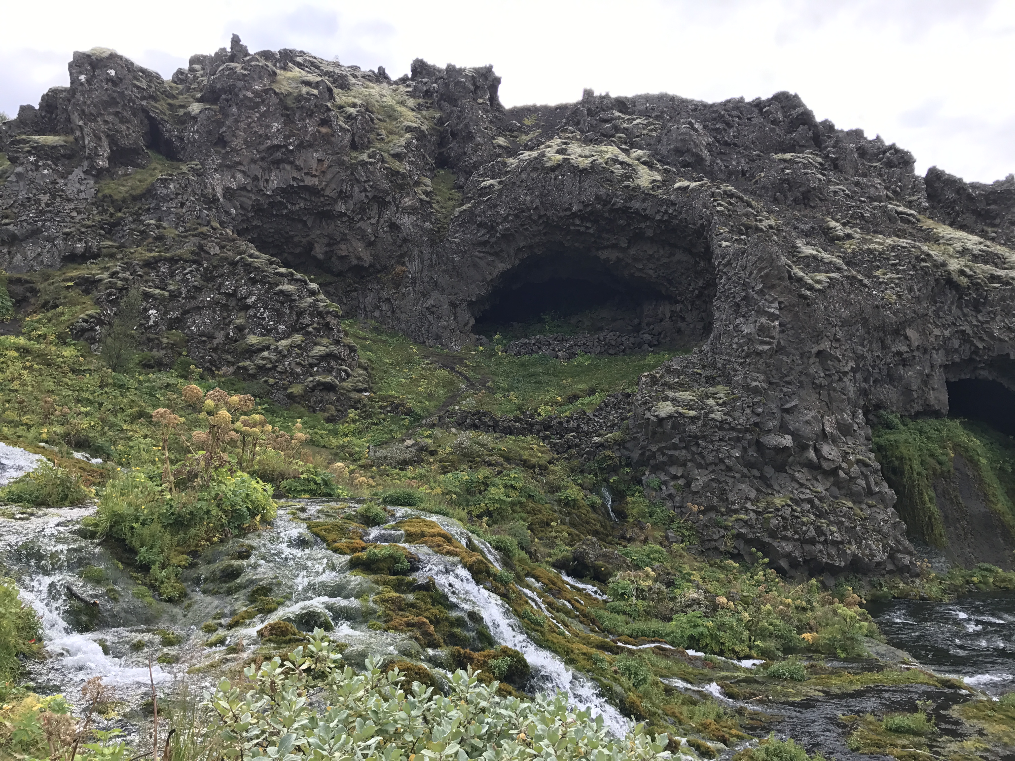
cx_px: 508
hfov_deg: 63.4
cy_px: 380
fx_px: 821
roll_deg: +0.4
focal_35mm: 28
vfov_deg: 49.7
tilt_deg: +6.2
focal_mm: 3.99
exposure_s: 1/481
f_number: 1.8
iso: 20
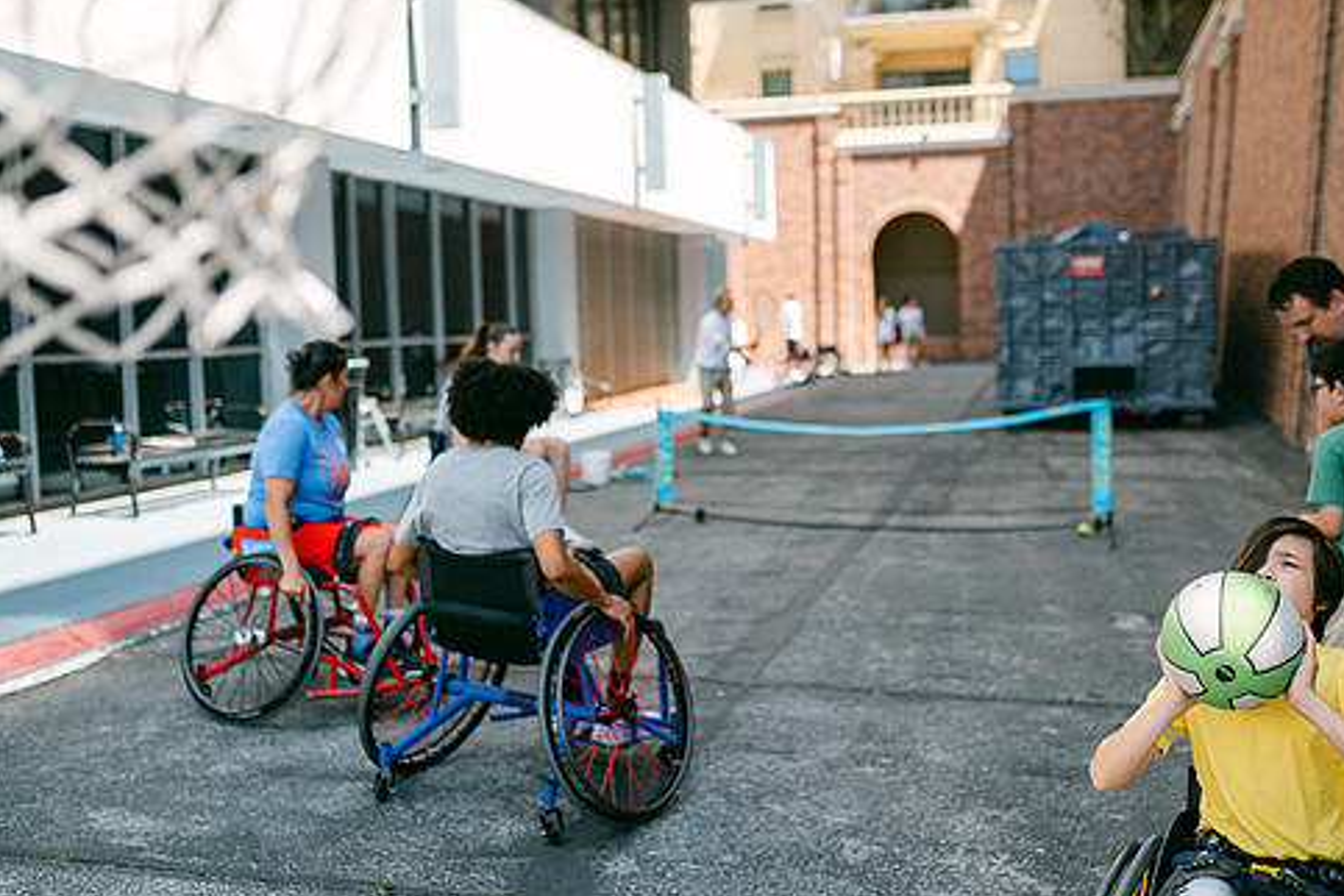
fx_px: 1568
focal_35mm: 42
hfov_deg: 46.4
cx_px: 710
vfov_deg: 31.9
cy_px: 437
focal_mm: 35
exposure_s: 1/2000
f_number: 2
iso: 100
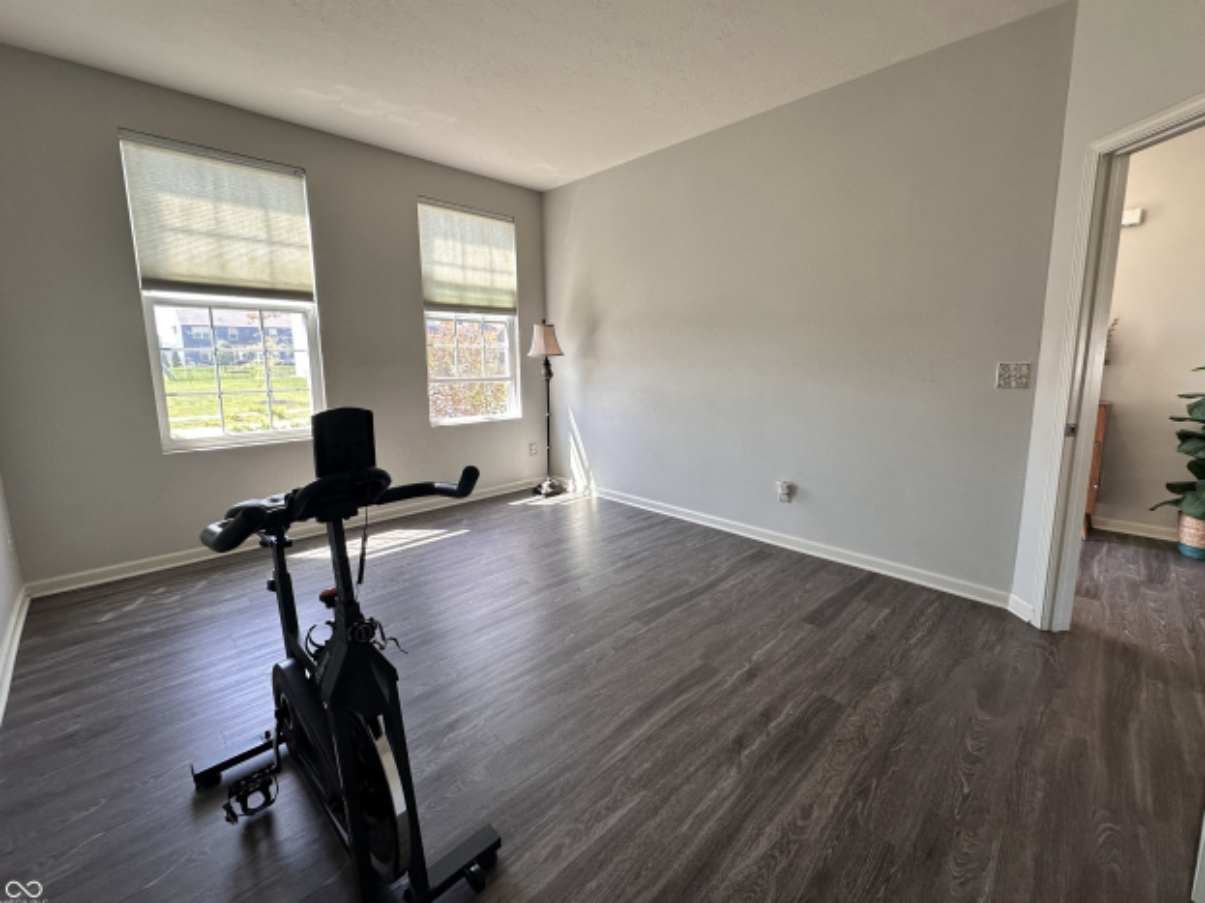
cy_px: 435
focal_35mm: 15
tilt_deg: -8.2
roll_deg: -0.7
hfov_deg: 98.1
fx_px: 522
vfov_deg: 81.7
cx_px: 632
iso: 100
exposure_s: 1/120
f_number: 2.2
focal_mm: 2.22
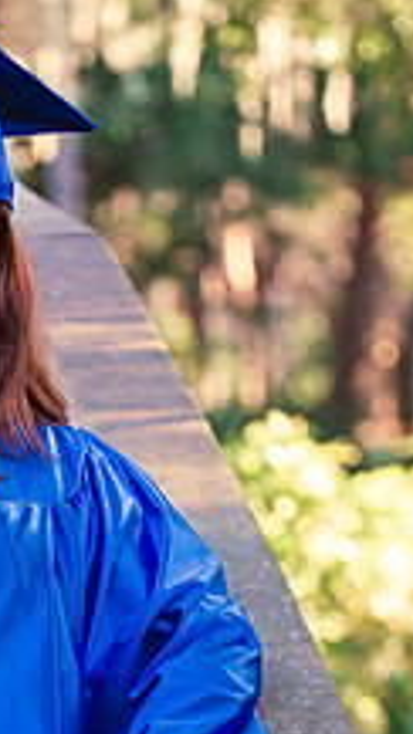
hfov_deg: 5.5
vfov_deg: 9.9
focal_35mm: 218
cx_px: -91
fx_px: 4246
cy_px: 540
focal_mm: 78
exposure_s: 1/200
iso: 250
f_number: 2.8
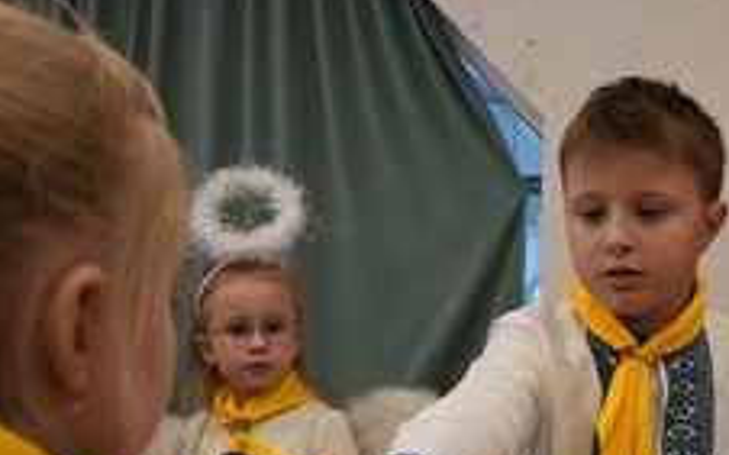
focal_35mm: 65
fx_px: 1291
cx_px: 513
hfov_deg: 31.2
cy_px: 415
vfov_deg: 19.6
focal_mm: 24
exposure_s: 1/125
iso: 2500
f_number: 5
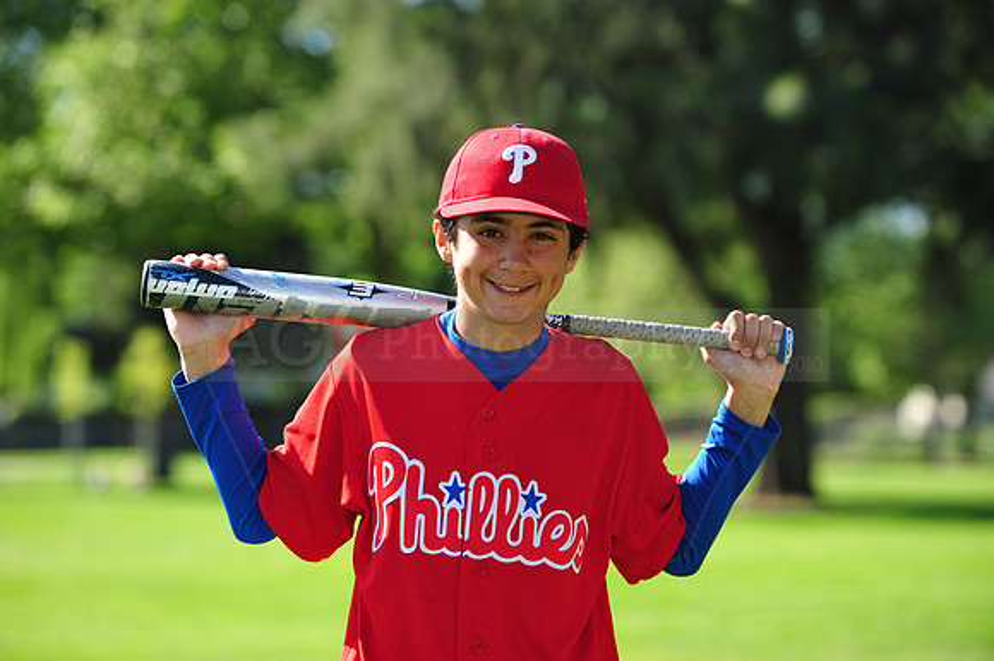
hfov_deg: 13.3
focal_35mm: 155
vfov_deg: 8.8
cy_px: 330
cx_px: 497
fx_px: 4277
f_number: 5
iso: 200
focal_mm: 155
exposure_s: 1/500
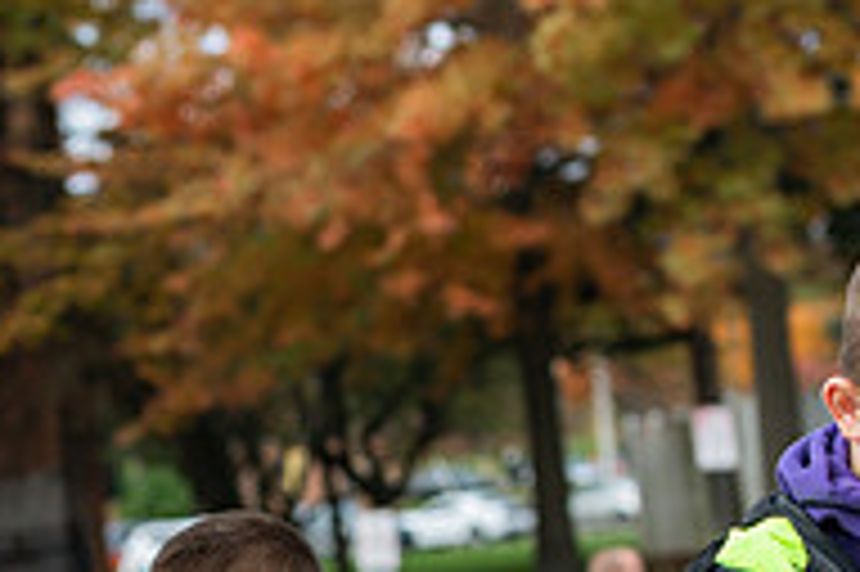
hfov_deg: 9.0
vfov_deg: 6.0
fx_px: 5442
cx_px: 50
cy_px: 781
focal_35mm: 228
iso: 100
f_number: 4
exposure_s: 1/400
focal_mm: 75
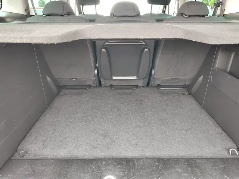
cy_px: 90
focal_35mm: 23
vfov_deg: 58.9
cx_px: 120
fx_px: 159
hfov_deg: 73.9
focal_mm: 5.56
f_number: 1.8
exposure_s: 1/50
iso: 263
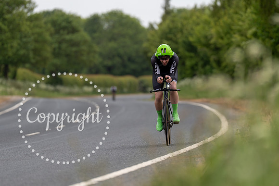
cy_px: 93
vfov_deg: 4.8
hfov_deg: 7.3
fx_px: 2201
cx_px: 159
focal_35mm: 284
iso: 160
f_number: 3.2
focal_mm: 200
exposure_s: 1/1250
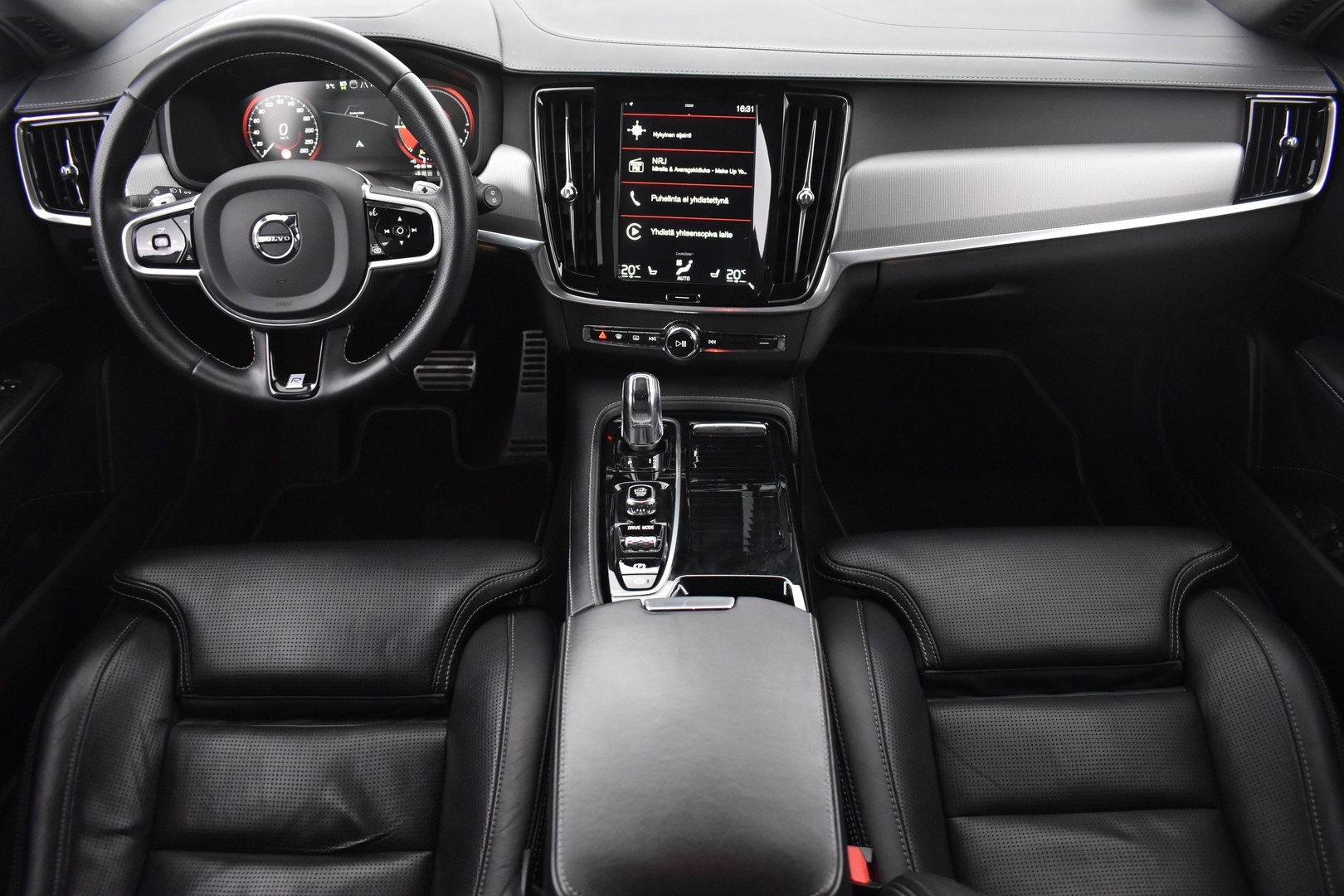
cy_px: 448
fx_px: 1008
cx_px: 672
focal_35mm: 27
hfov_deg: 67.4
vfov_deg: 47.9
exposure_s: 1/25
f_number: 3.5
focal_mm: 18
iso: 3200
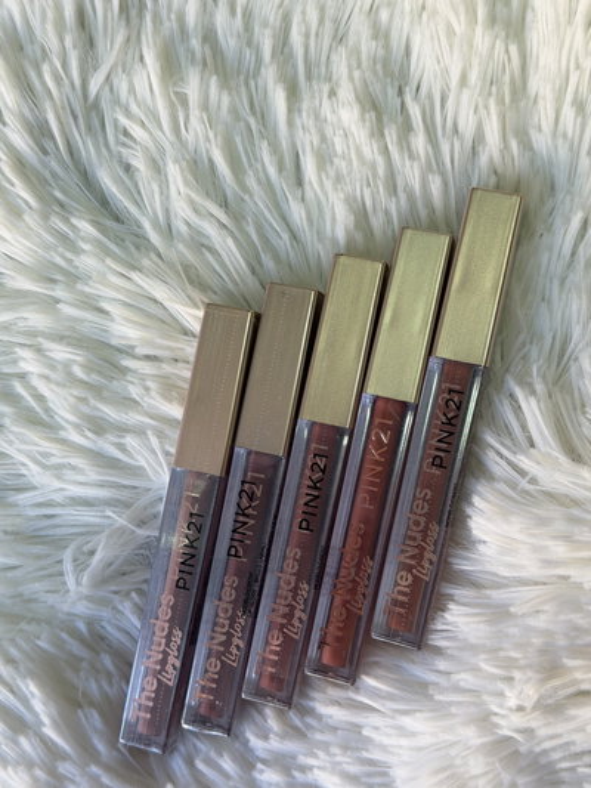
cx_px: 296
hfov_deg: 30.3
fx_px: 1092
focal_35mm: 48
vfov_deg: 39.6
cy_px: 394
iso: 100
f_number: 1.78
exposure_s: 1/112
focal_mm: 6.76
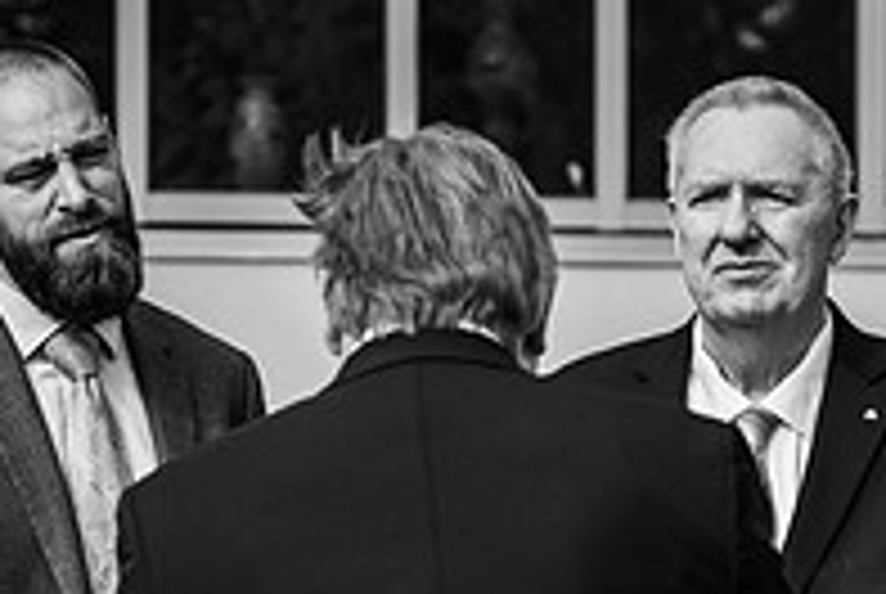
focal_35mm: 214
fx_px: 5275
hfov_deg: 9.6
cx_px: 720
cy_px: 677
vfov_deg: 6.4
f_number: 3.2
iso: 200
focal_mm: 70
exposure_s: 1/3200
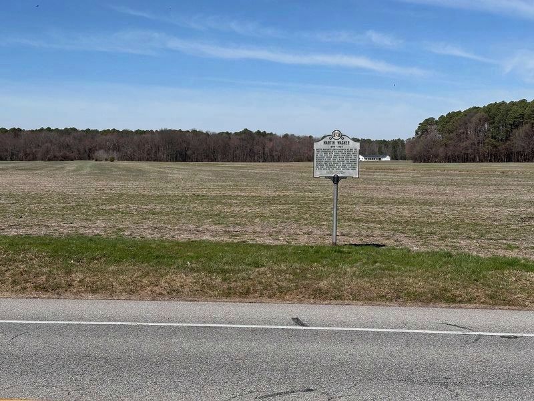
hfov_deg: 39.7
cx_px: 267
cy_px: 200
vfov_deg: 30.3
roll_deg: -0.2
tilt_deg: -4.0
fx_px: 740
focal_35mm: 48
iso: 64
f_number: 1.78
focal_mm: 6.86
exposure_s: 1/6211
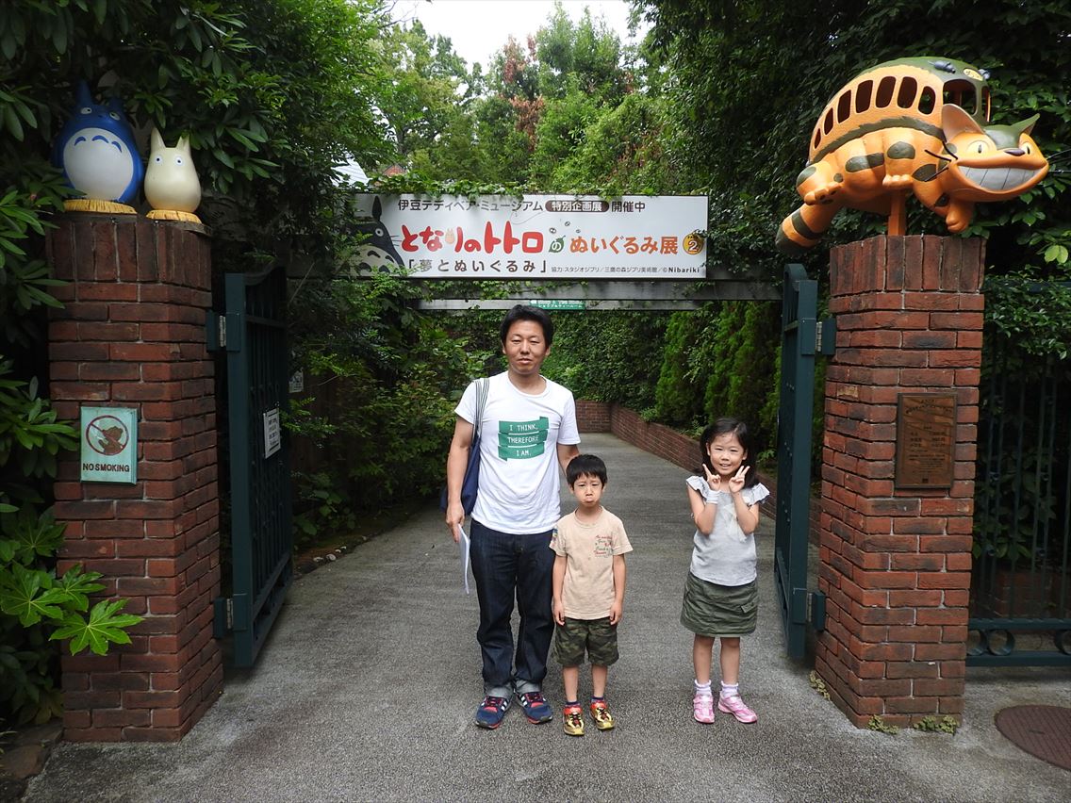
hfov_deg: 71.6
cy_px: 402
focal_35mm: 24
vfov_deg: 56.8
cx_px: 536
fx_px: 743
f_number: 3.3
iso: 100
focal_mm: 4.3
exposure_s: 1/320
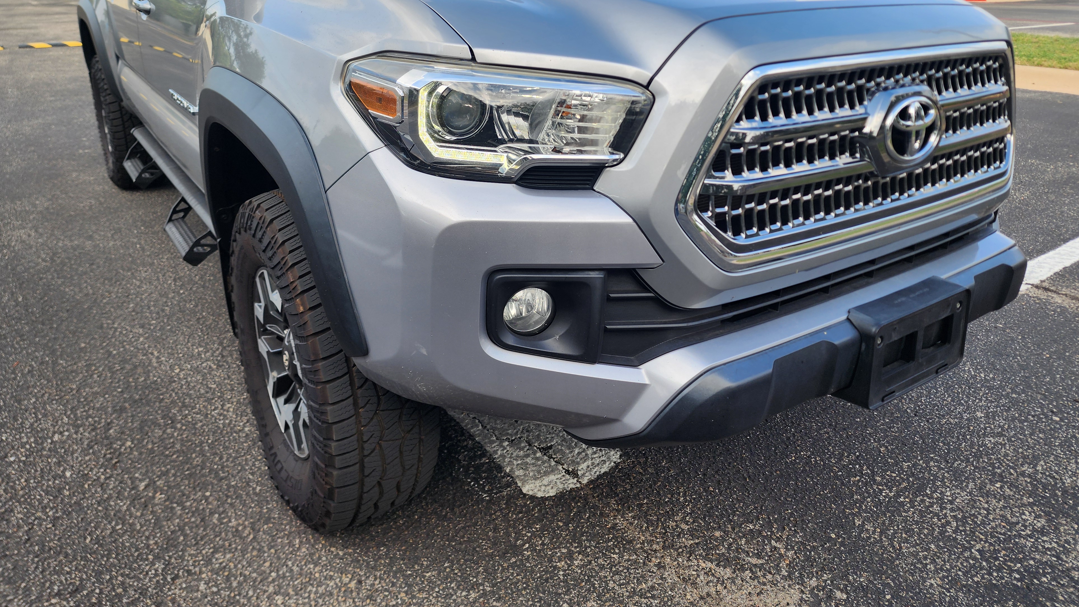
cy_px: 191
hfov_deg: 71.9
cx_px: 537
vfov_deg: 43.6
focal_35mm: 26
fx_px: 744
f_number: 1.8
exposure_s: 1/245
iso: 12
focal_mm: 6.4
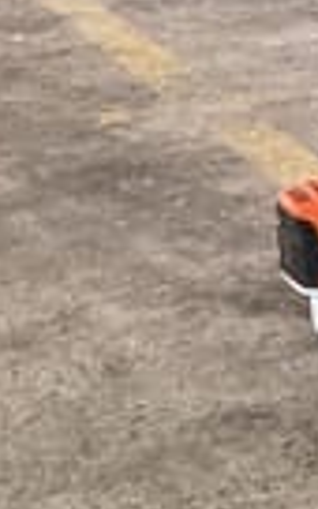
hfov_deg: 10.0
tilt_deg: -36.6
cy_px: 653
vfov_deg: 17.4
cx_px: 797
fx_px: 1567
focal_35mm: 113
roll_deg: -3.6
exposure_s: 1/25
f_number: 1.8
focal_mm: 3
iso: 320
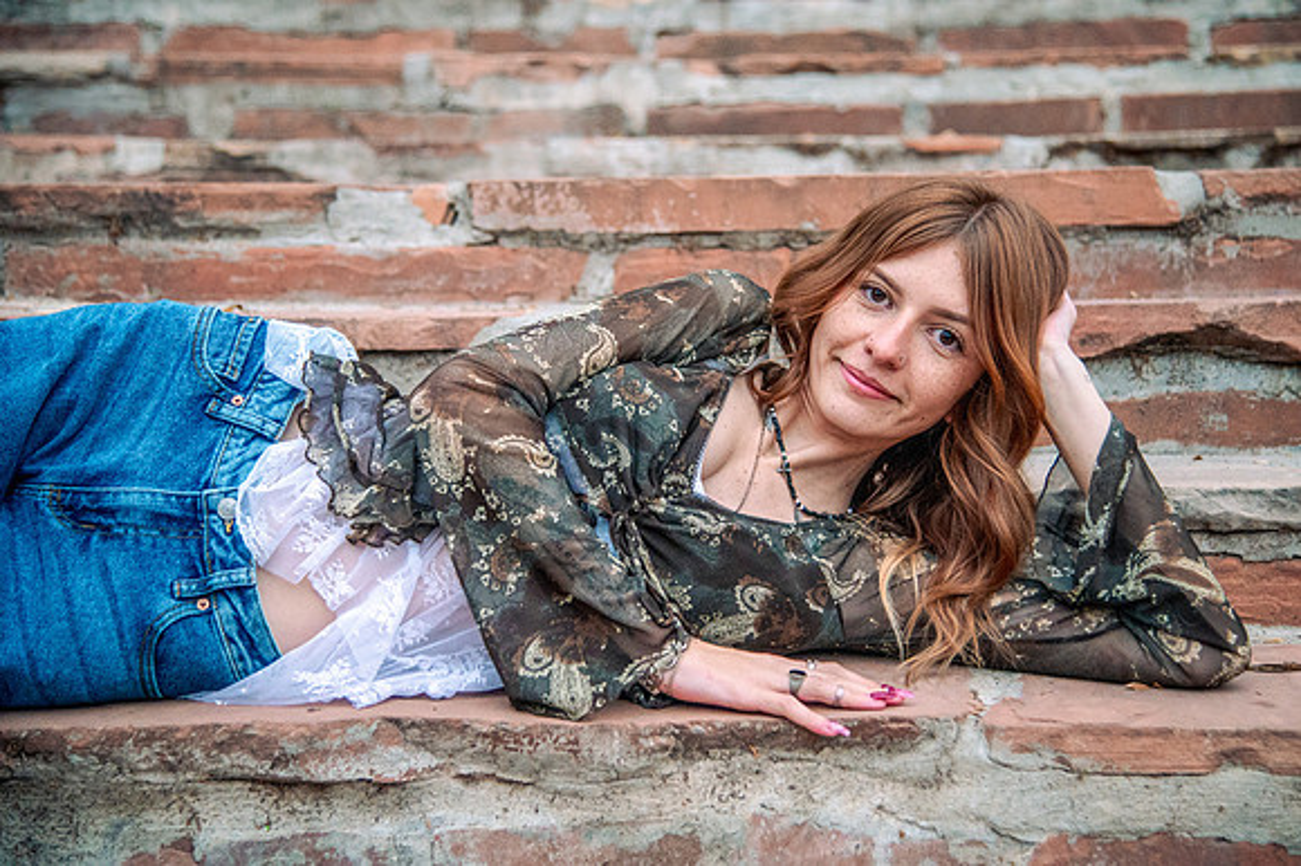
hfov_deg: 29.0
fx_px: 2512
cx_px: 687
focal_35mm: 70
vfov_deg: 19.6
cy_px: 409
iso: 8000
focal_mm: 65
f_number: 4
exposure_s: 1/80
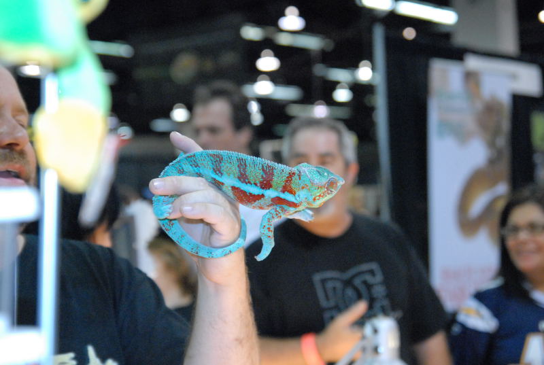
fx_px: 1136
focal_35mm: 75
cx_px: 272
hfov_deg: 26.9
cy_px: 182
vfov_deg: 18.3
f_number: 4
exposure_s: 1/180
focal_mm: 50
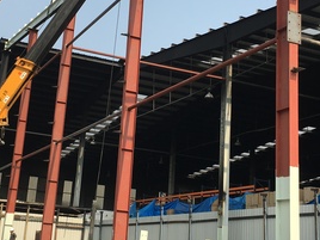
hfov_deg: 29.8
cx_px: 146
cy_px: 76
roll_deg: -3.5
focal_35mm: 65
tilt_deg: +15.7
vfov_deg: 22.5
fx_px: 601
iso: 25
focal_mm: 4.15
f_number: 2.2
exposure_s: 1/1068
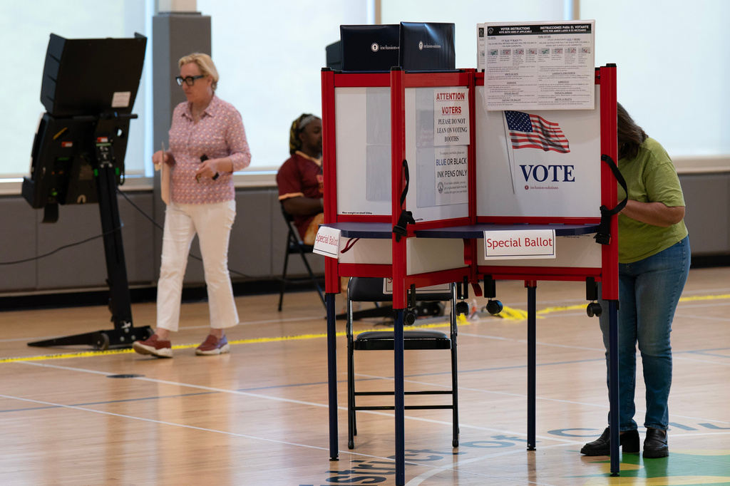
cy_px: 243
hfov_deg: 19.5
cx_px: 365
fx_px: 2128
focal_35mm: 105
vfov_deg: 13.0
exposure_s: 1/400
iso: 1000
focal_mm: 105
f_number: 3.5
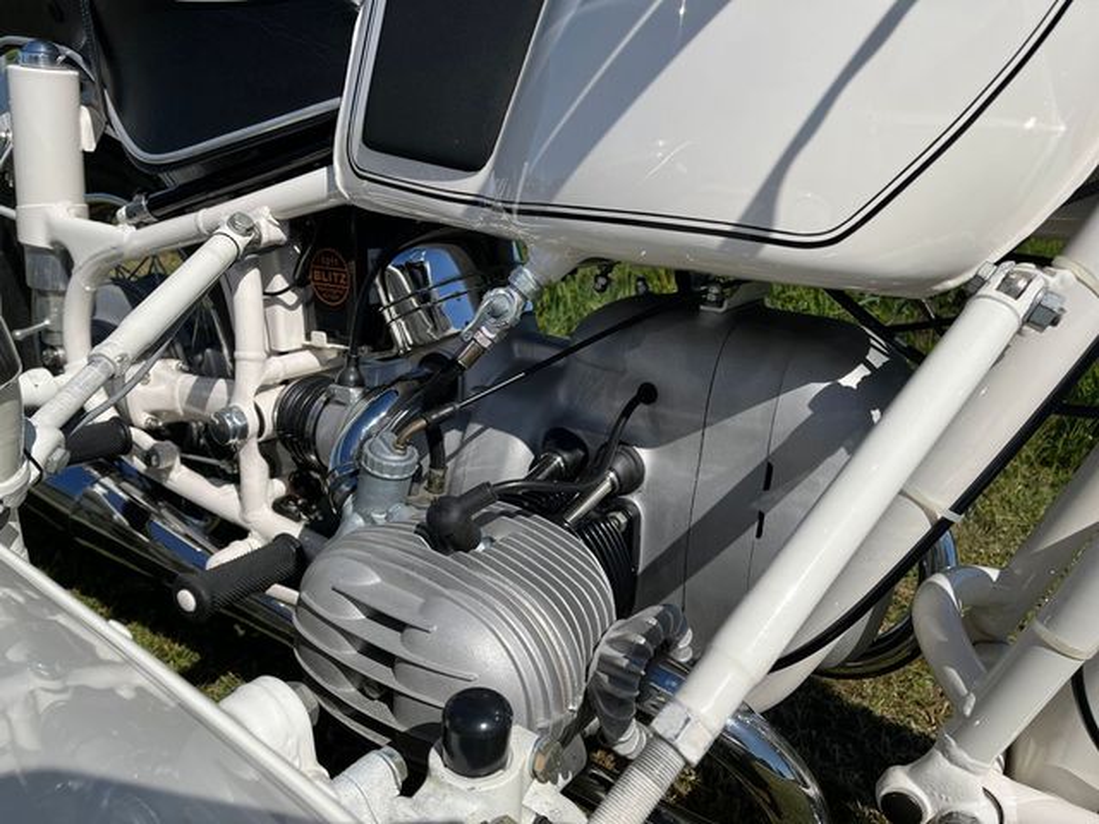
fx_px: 825
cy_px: 412
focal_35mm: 26
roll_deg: -0.6
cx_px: 550
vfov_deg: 53.1
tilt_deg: -24.5
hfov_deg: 67.3
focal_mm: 5.1
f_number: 1.6
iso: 50
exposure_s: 1/6494
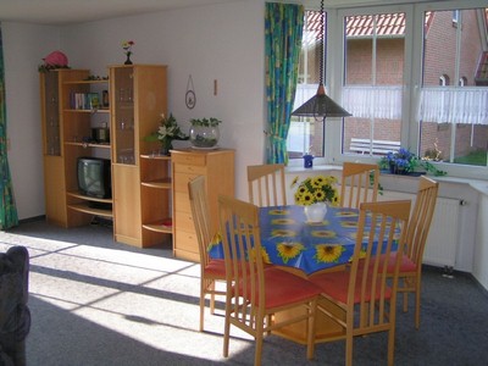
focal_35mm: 38
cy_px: 183
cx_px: 244
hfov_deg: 49.0
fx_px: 536
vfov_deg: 37.7
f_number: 2.8
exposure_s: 1/80
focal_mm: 5.8
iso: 50
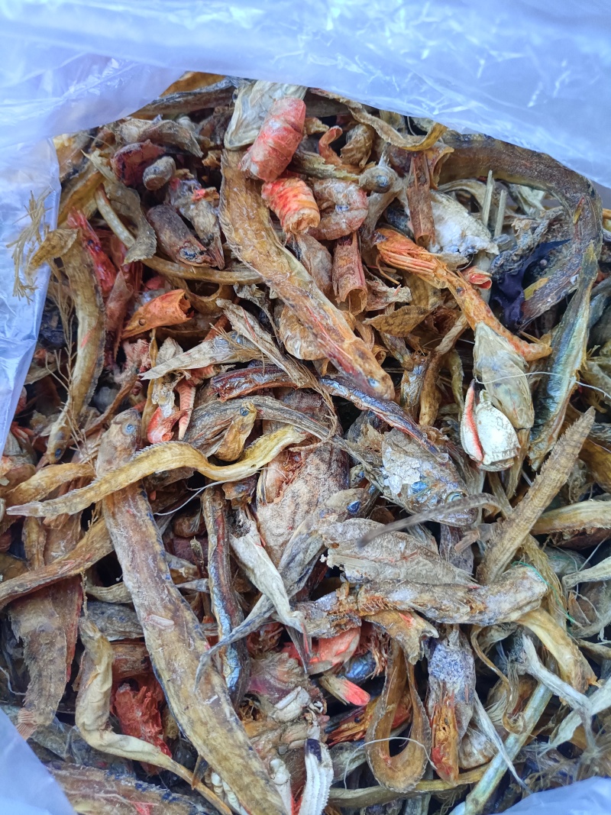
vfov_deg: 67.3
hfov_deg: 53.1
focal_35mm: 26
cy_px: 408
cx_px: 306
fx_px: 612
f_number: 1.8
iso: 2265
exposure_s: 1/100
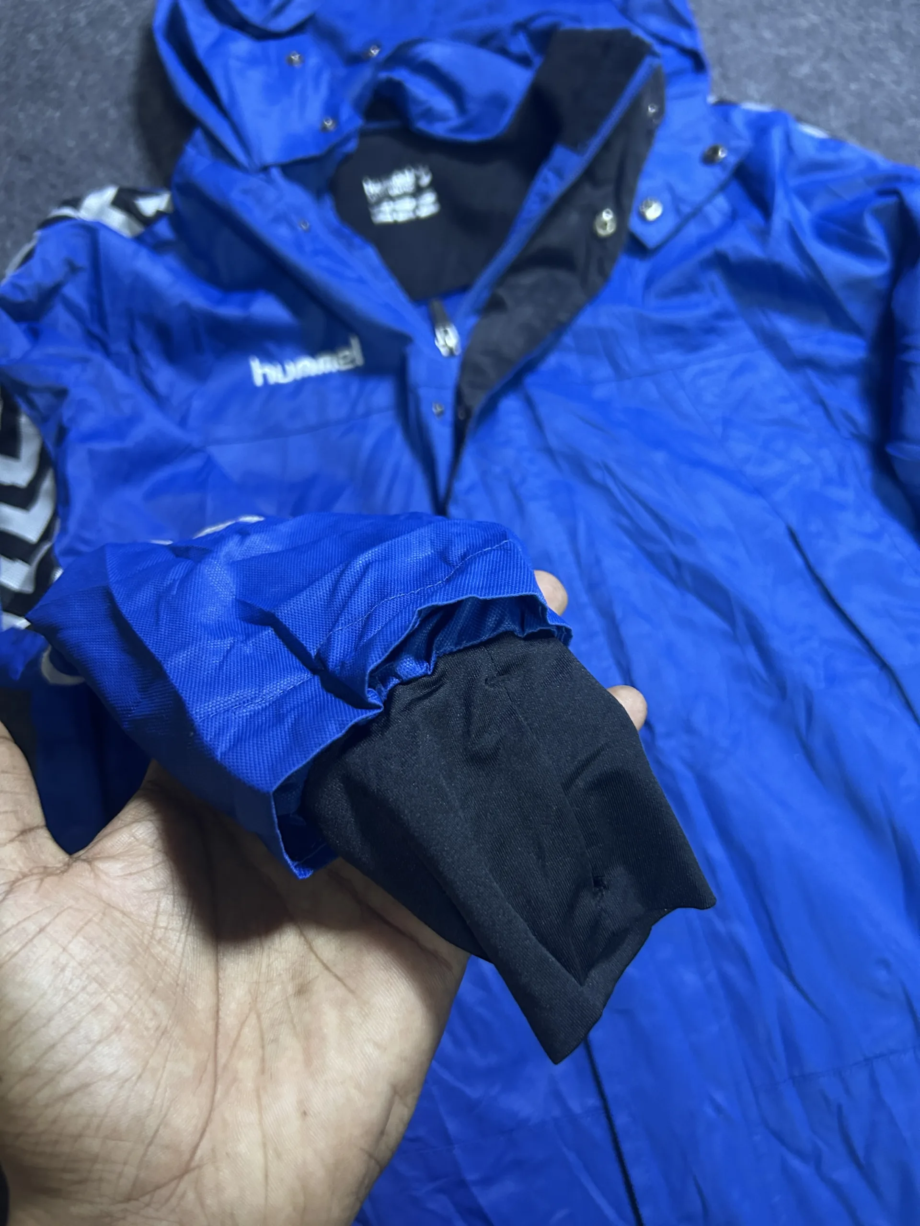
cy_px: 613
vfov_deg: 67.3
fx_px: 921
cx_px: 460
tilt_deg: -54.9
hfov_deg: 53.1
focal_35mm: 26
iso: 400
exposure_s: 1/33
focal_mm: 5.7
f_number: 1.5
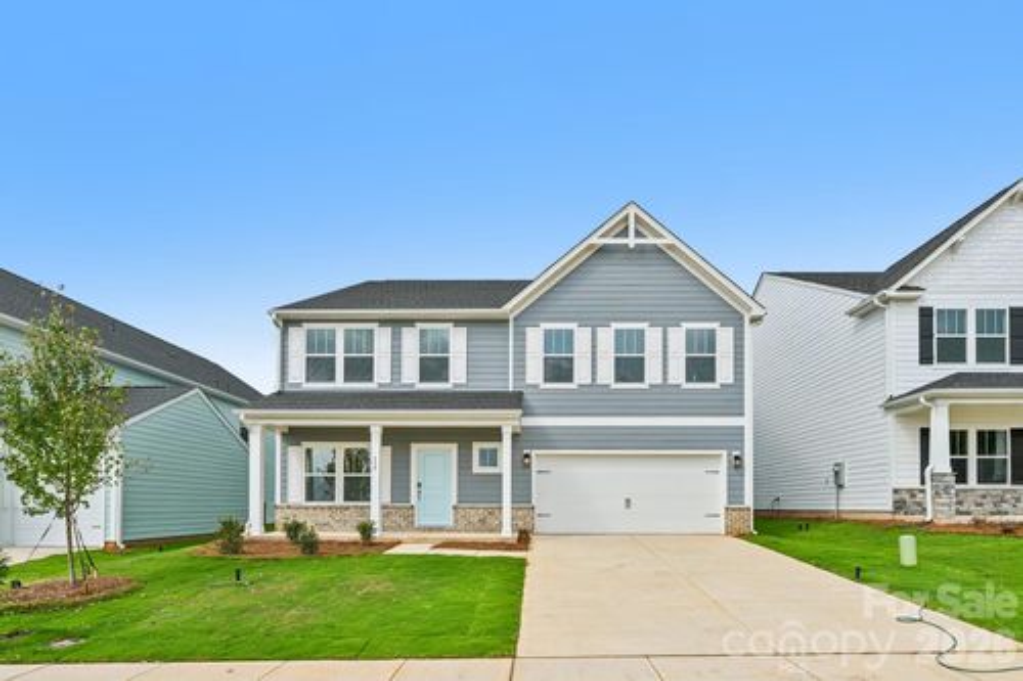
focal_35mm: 20
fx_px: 568
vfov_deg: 61.9
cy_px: 340
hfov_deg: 84.0
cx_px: 512
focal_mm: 20
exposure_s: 1/400
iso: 100
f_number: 8
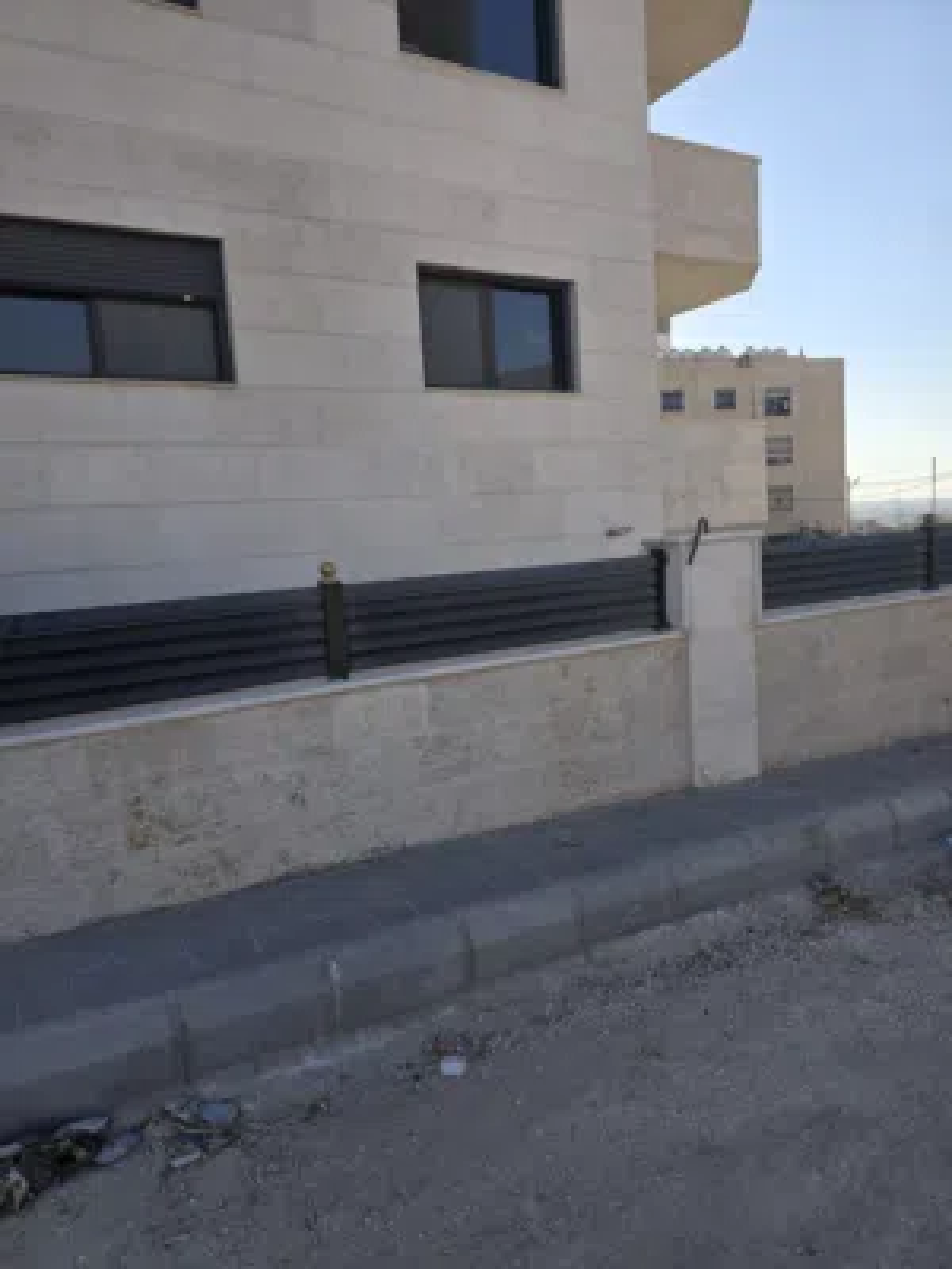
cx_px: 476
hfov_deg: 58.9
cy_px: 634
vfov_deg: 73.9
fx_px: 843
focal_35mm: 23
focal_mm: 6.3
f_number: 1.7
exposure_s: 1/572
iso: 12
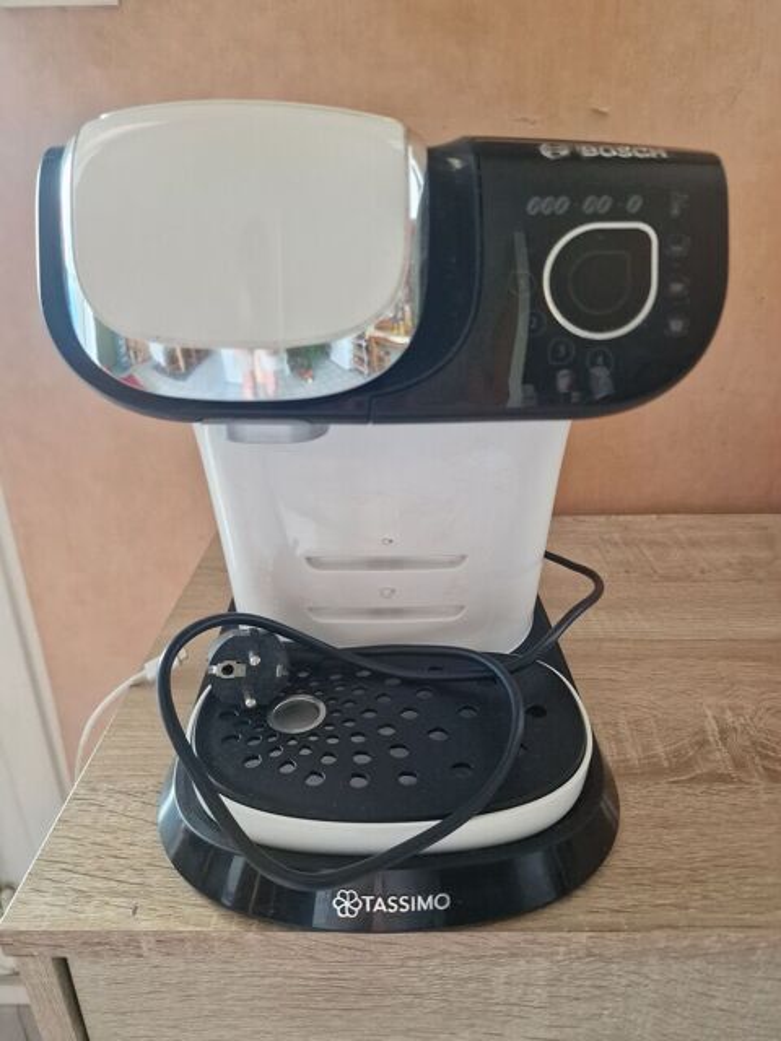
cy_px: 520
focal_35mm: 23
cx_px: 390
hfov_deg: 58.9
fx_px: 692
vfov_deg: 73.9
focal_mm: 6.4
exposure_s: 1/120
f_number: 1.8
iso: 800
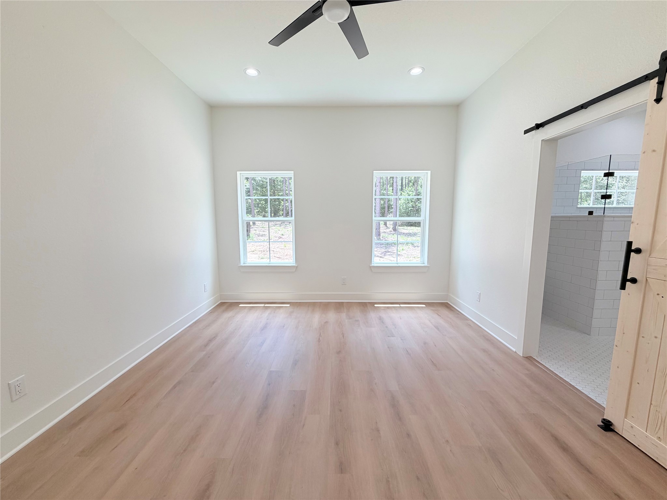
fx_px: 270
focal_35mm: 14
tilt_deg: -6.9
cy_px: 250
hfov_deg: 102.1
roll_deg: +0.6
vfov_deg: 85.7
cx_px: 334
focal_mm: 2.22
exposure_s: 1/120
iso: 64
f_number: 2.2
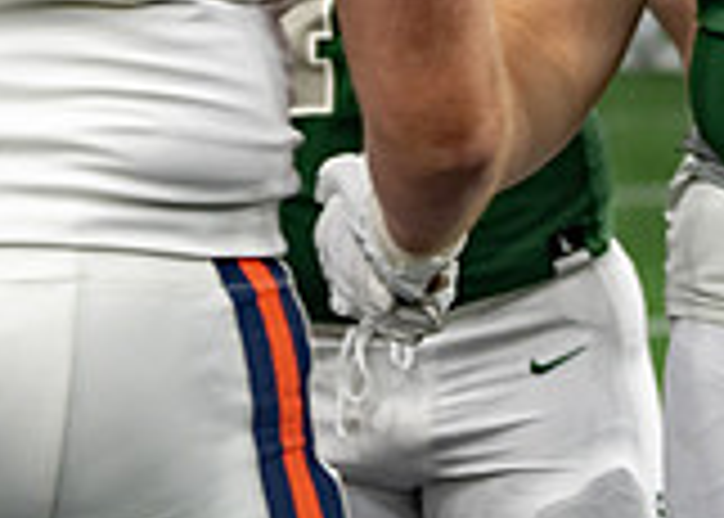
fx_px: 6991
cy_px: -560
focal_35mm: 340
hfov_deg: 5.9
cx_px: 646
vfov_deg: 4.2
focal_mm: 70
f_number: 2.8
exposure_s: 1/320
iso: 1000
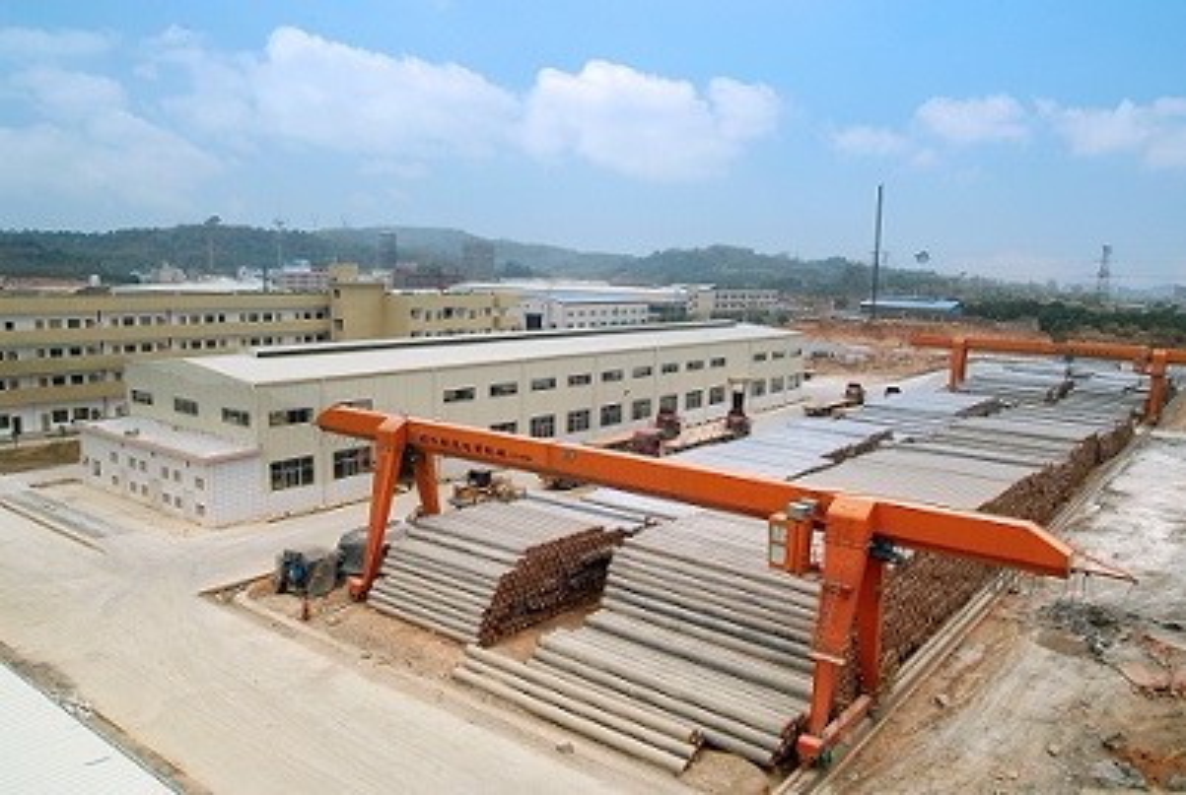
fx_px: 858
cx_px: 593
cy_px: 398
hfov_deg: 69.3
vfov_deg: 49.7
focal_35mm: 26
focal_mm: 17
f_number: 8
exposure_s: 1/90
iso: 100
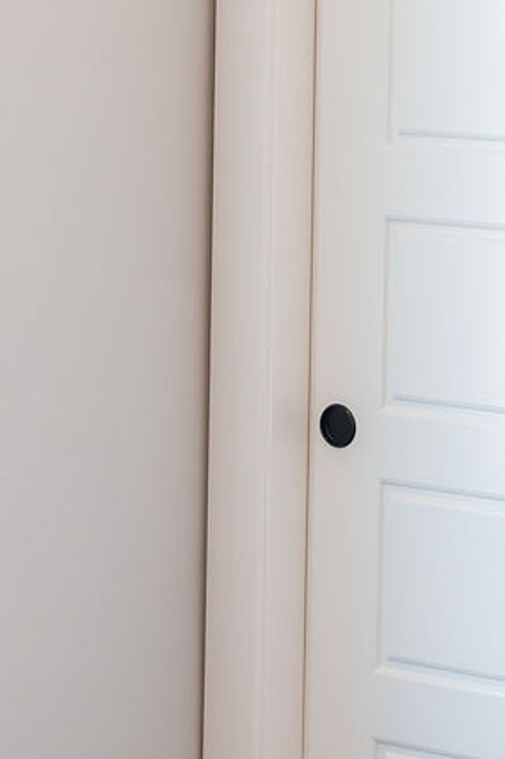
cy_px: 192
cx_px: 686
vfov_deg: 16.2
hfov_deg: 10.6
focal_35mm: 126
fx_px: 2655
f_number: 3.2
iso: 500
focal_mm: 35
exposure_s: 1/250
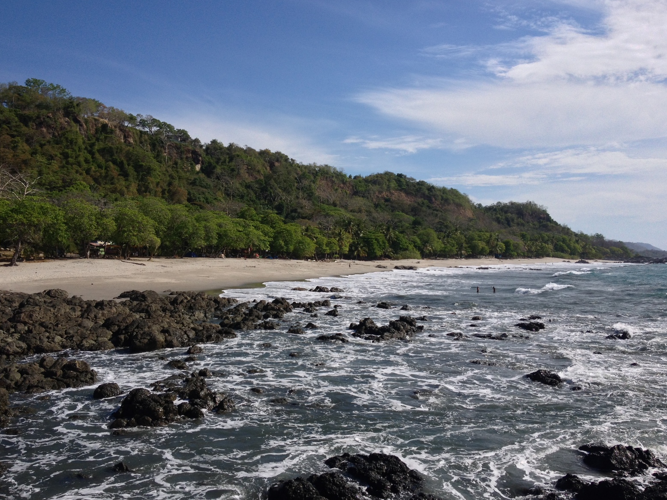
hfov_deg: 51.4
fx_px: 694
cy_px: 246
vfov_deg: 39.7
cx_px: 329
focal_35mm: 36
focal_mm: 4.28
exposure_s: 1/2513
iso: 50
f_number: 2.4
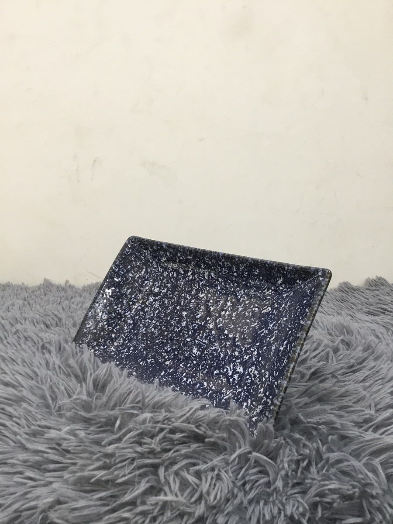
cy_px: 262
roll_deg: +1.2
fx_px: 469
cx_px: 196
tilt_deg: -9.9
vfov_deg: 58.4
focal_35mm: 31
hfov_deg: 45.4
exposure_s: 1/33
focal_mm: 3.3
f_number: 2.4
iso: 80
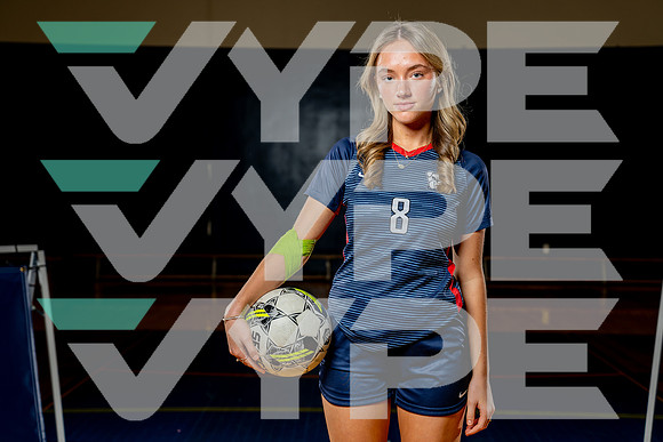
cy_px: 221
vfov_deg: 20.3
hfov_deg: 30.1
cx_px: 332
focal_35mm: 67
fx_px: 1234
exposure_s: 1/250
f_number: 4
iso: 100
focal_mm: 65
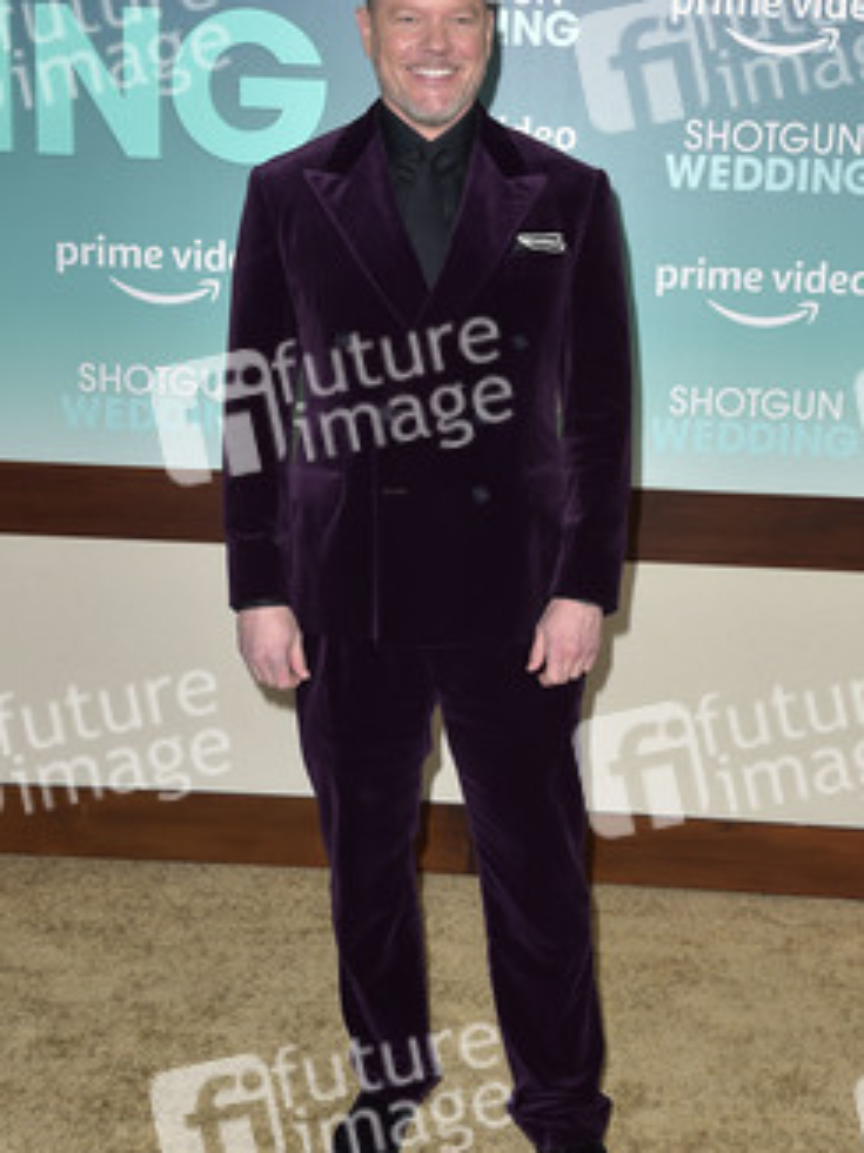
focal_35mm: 53
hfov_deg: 27.5
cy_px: 578
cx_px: 436
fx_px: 1765
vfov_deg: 36.2
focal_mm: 45
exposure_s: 1/250
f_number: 6.3
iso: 400
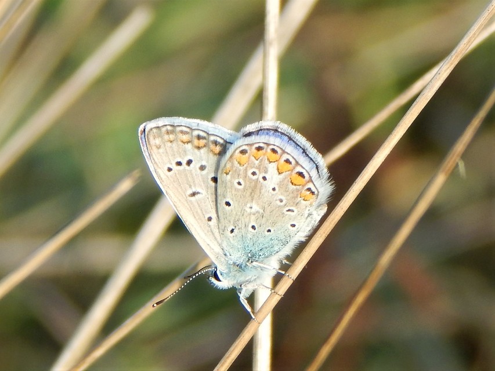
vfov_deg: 5.9
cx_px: 248
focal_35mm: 250
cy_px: 186
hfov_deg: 7.9
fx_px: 3575
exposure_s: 1/200
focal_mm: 44.9
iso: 125
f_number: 5.6
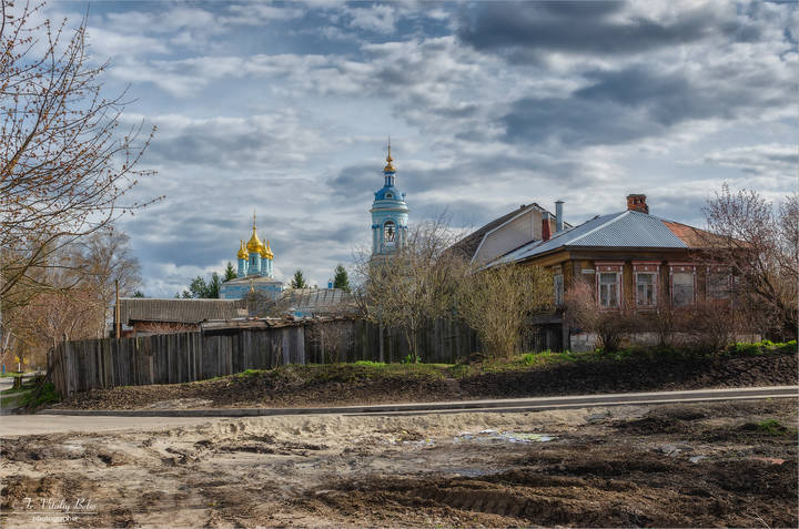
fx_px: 1163
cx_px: 400
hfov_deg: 37.9
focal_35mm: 52
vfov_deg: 25.6
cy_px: 264
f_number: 8
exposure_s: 1/320
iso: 100
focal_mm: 35
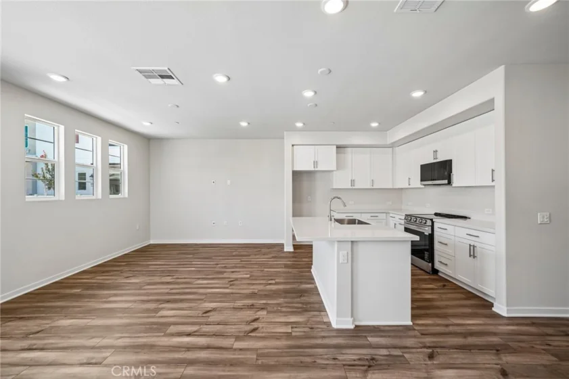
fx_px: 221
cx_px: 284
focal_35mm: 14
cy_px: 190
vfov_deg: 81.2
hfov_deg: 104.3
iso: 250
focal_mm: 14
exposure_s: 1/30
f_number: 7.1
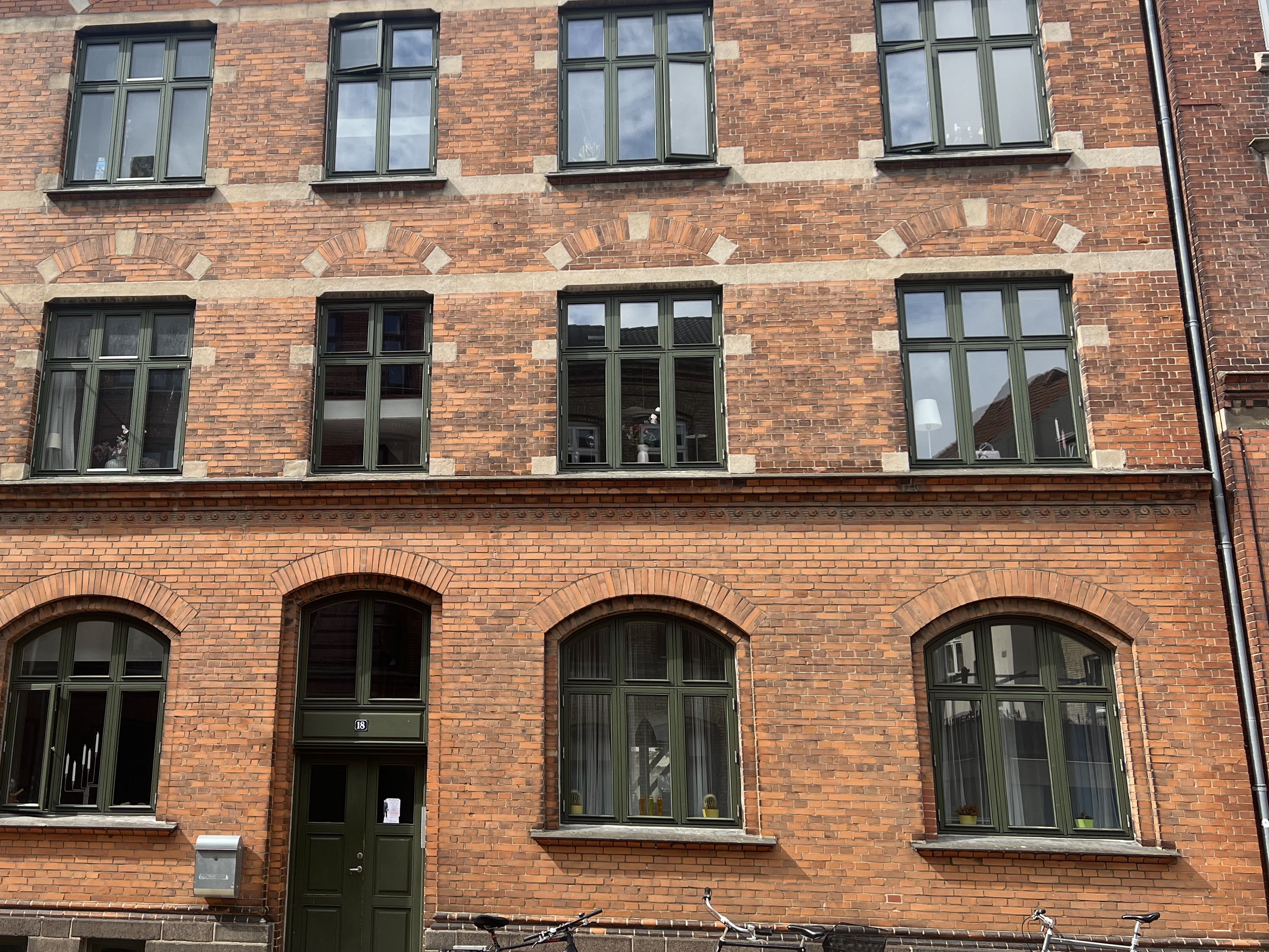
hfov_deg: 51.9
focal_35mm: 35
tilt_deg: +14.9
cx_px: 447
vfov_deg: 40.7
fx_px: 1283
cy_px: 436
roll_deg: -1.5
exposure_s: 1/1645
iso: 50
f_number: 1.5
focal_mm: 5.7
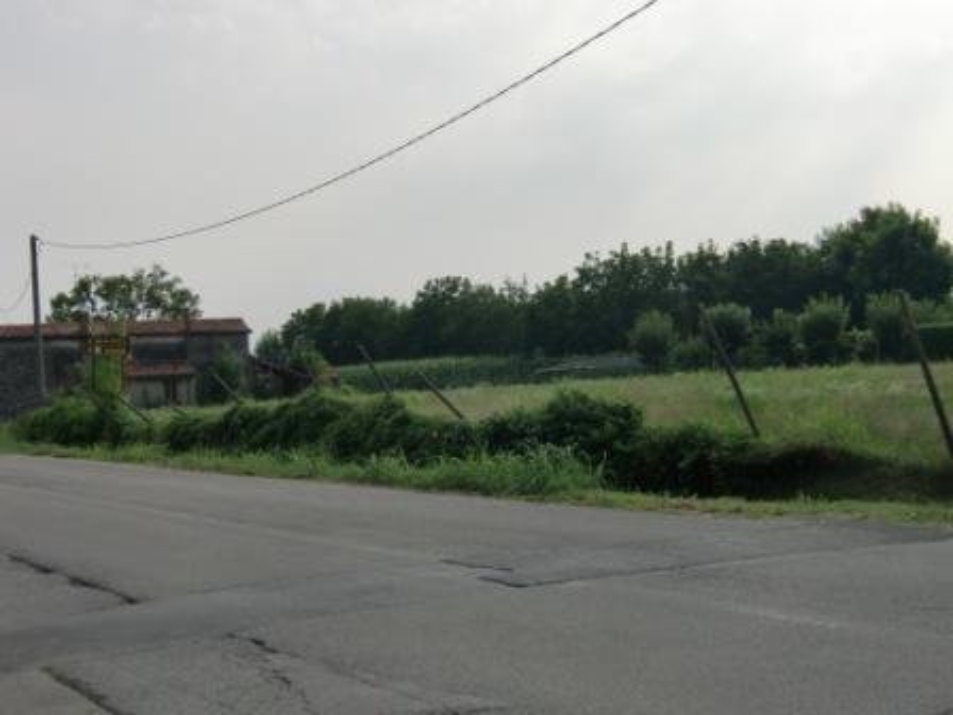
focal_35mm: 47
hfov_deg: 40.4
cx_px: 476
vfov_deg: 30.9
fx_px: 1294
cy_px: 358
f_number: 9.3
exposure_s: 1/250
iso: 64
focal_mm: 8.4
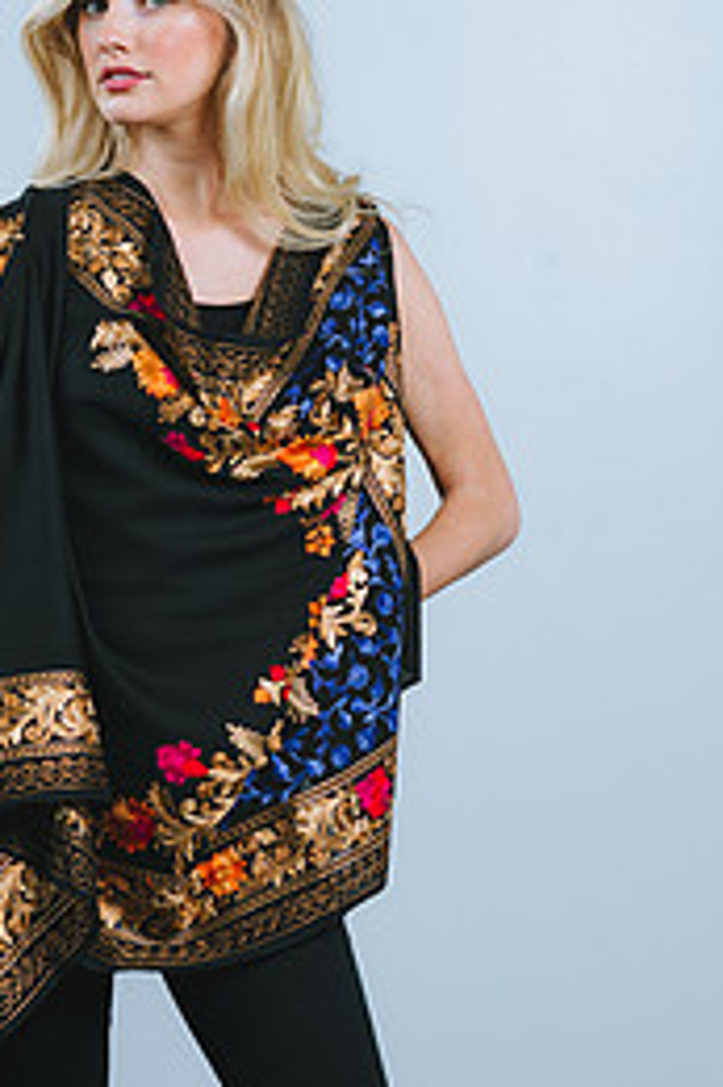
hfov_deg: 9.3
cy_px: 506
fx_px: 4434
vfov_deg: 14.0
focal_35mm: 147
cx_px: 155
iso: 100
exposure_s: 1/160
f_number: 4
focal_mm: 85
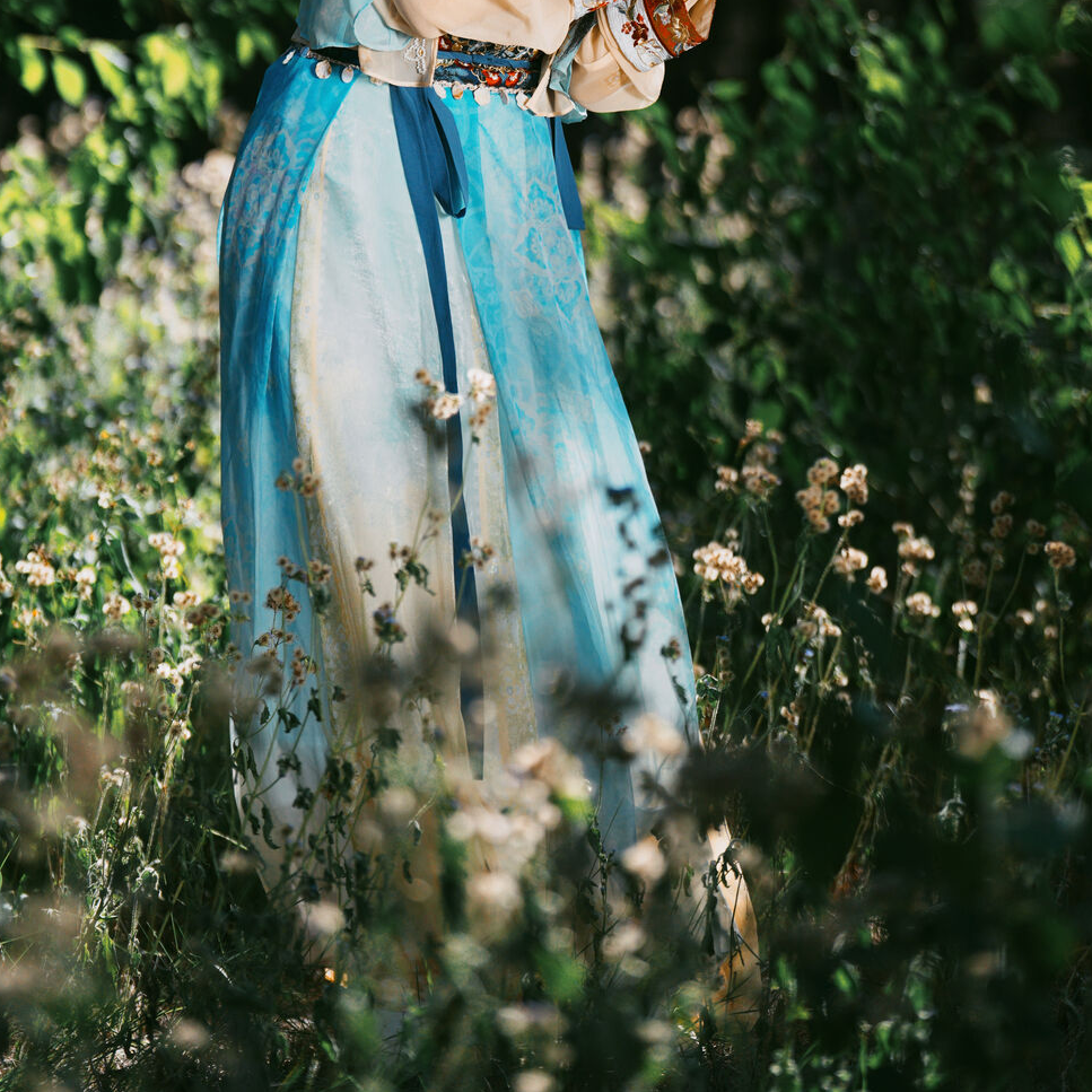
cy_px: 79
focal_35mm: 193
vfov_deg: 9.0
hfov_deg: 9.1
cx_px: 626
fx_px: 6888
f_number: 2.8
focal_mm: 122
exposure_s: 1/2000
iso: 400
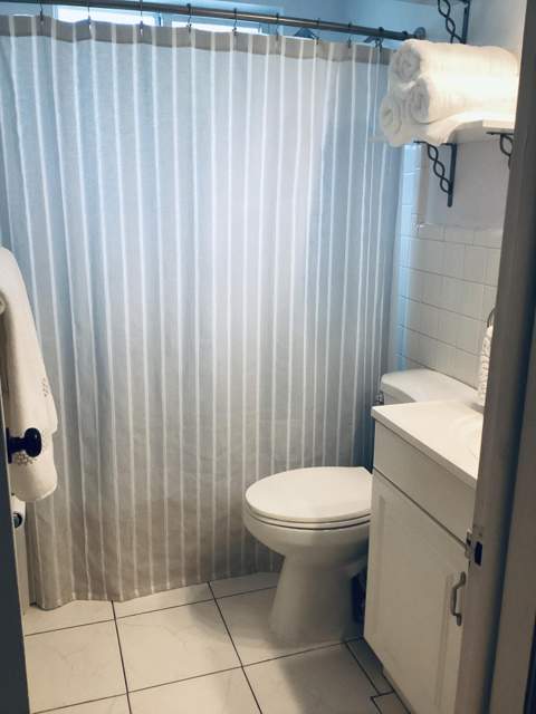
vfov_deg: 58.4
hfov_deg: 45.4
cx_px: 268
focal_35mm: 31
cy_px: 357
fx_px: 640
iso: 200
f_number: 2.4
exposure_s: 1/60
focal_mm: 3.3
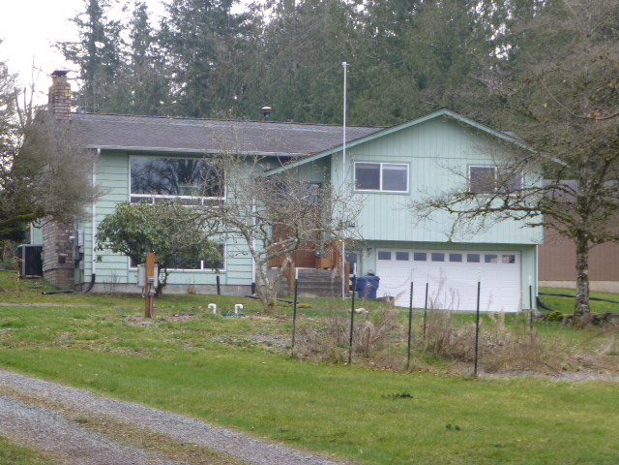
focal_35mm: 145
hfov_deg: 13.6
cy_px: 232
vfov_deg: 10.2
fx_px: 2593
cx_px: 310
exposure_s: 1/80
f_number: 5.4
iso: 200
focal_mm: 25.9
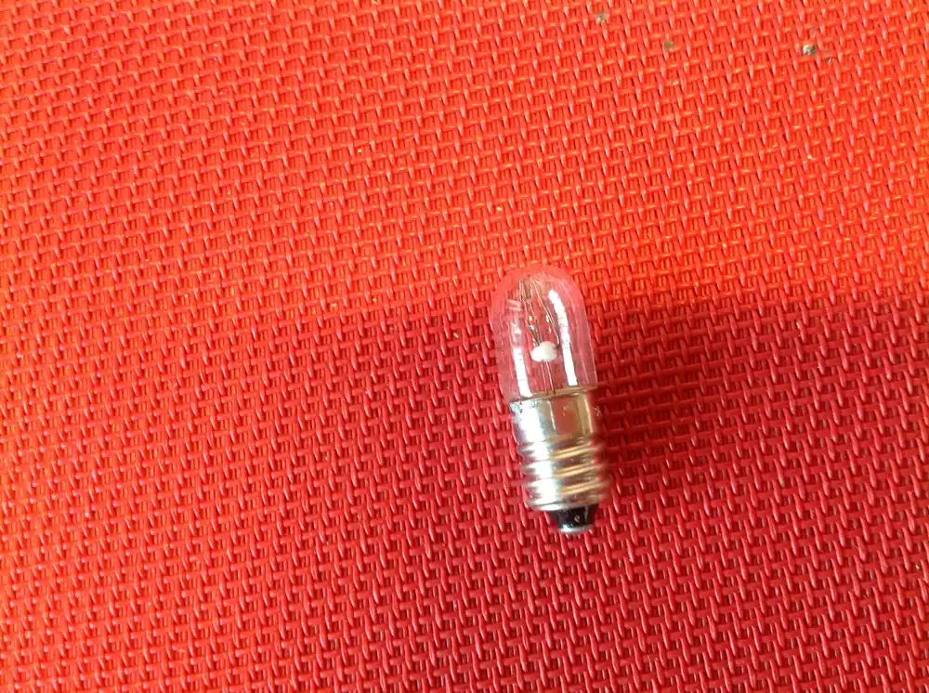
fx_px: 938
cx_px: 464
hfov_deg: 52.7
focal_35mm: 35
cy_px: 346
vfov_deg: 40.6
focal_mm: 4.28
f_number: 2.4
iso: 160
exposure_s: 1/15
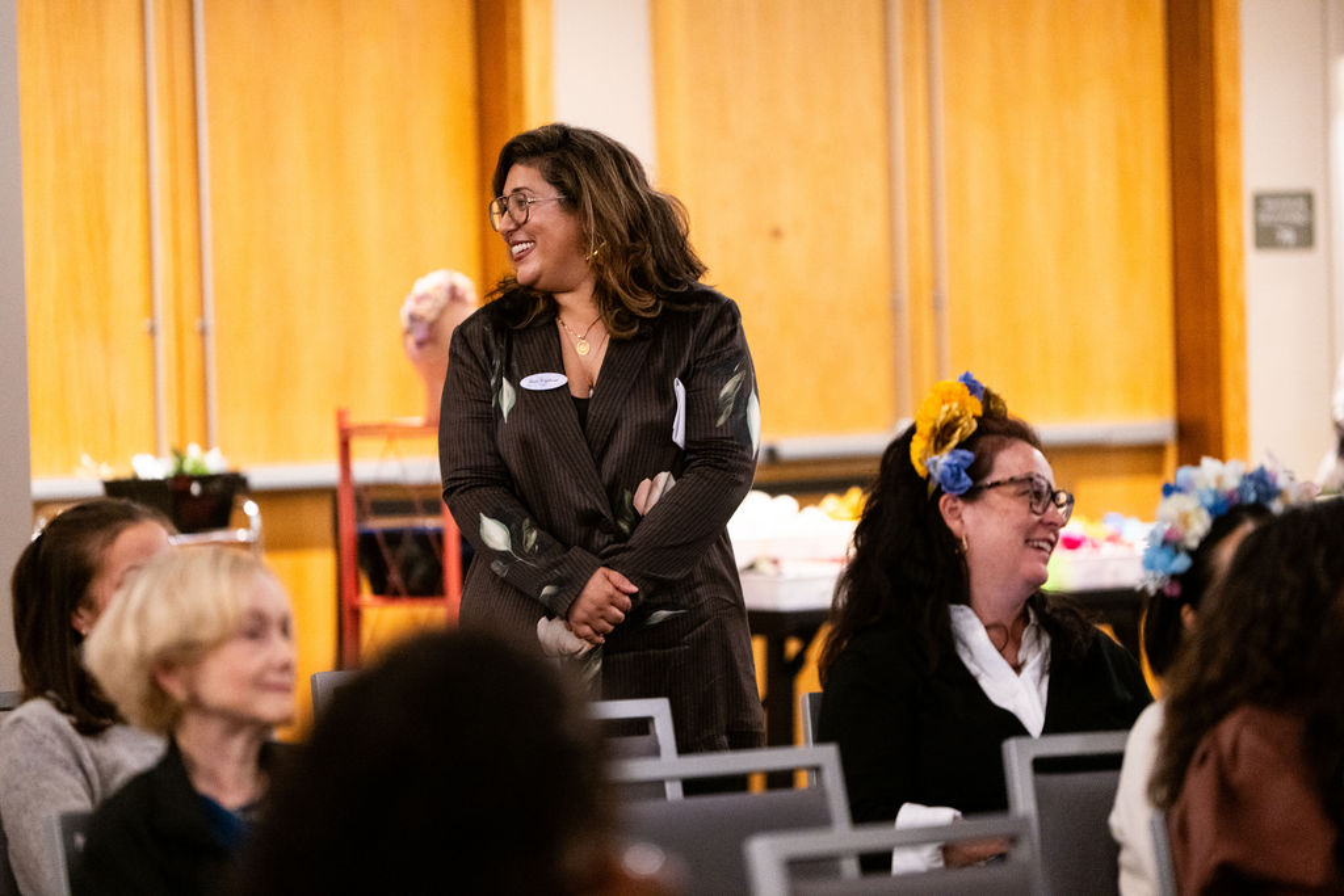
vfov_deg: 6.9
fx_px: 7467
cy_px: 448
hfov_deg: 10.3
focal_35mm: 200
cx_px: 672
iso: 2500
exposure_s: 1/100
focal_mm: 200
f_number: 2.8
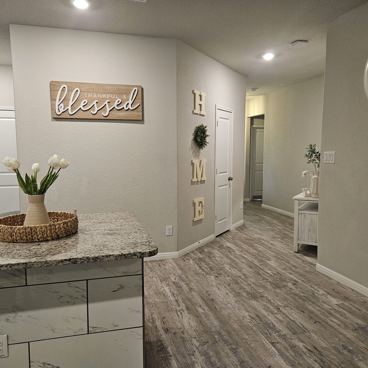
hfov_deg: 57.3
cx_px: 174
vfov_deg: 57.3
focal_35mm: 28
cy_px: 188
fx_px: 337
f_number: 1.8
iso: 640
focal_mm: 5.4
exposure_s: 1/120
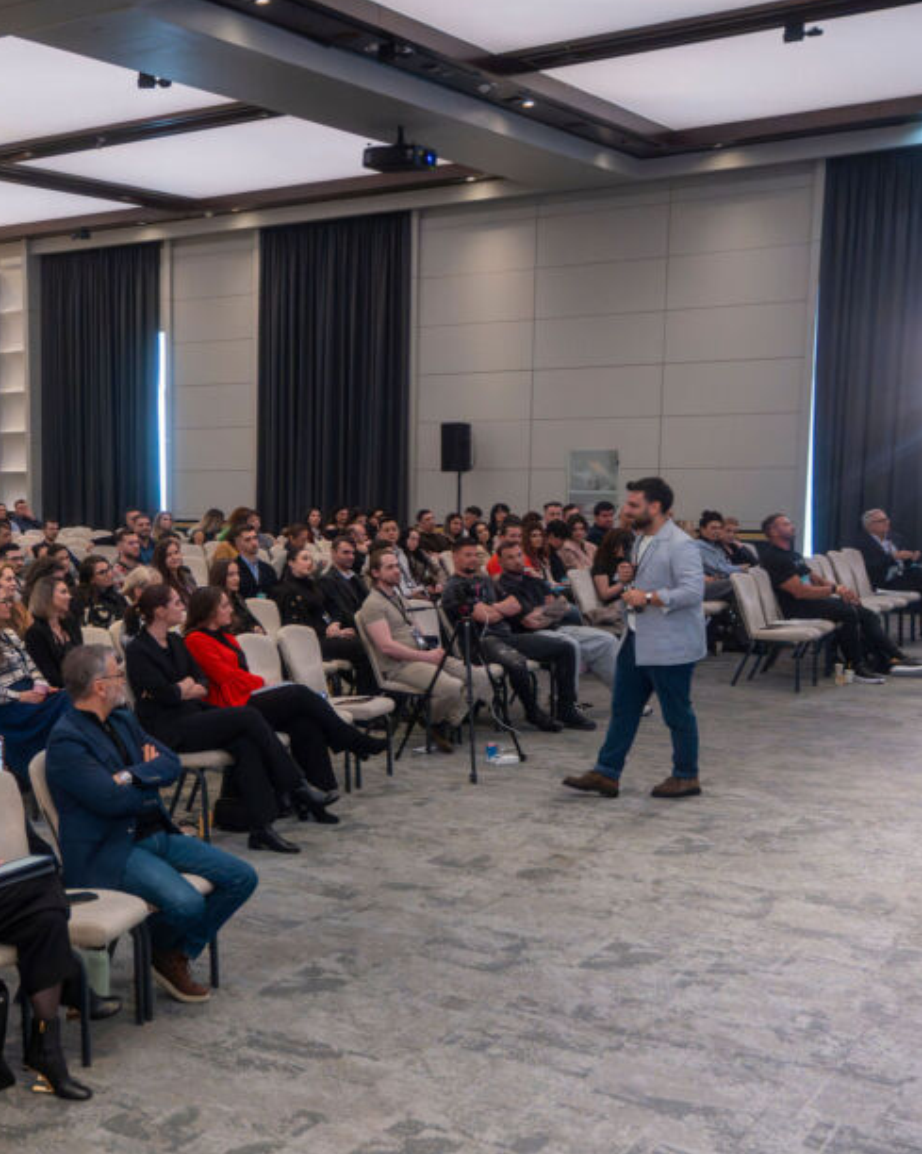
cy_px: 657
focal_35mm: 46
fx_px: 1570
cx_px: 6
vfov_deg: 40.3
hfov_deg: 30.5
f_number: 2.8
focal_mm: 26
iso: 6400
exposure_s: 1/250
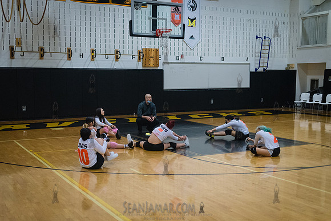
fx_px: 401
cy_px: 117
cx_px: 147
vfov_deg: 30.8
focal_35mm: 44
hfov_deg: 44.8
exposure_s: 1/250
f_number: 2.8
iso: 4000
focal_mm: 35
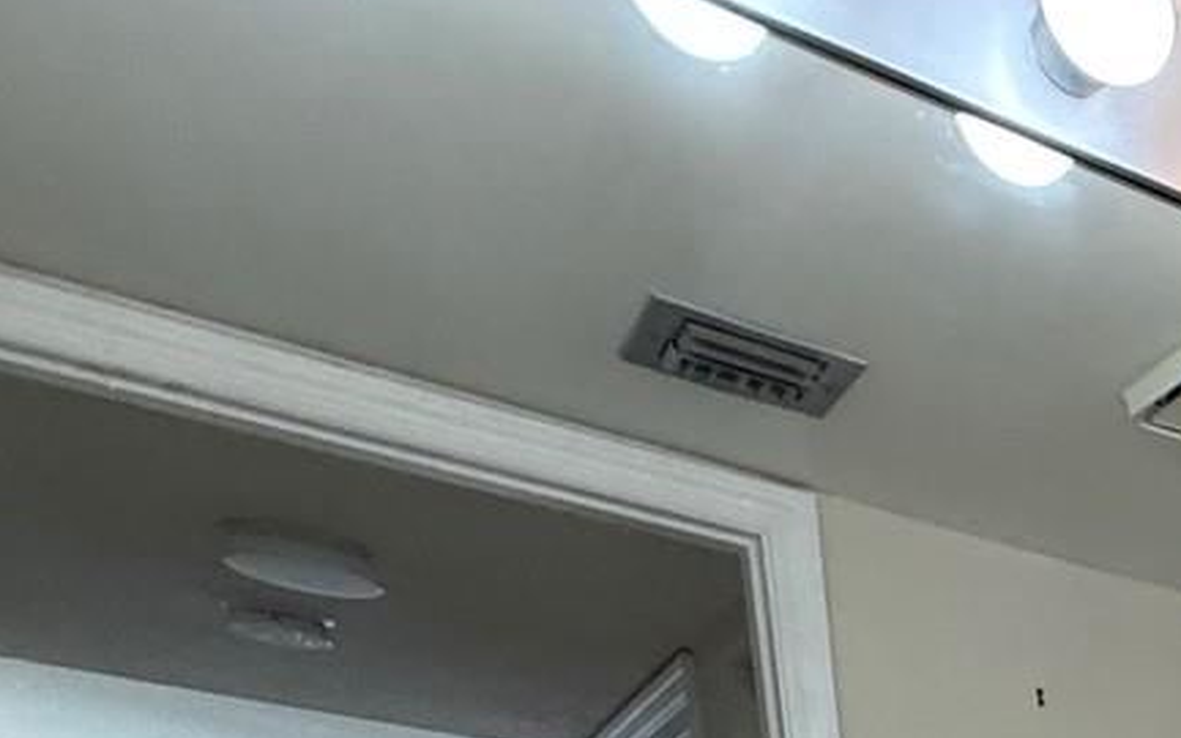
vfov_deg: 16.1
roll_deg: -1.3
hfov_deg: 24.7
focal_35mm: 55
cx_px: 1919
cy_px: 1607
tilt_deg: -11.9
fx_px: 1770
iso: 160
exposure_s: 1/120
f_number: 2.2
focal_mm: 2.22
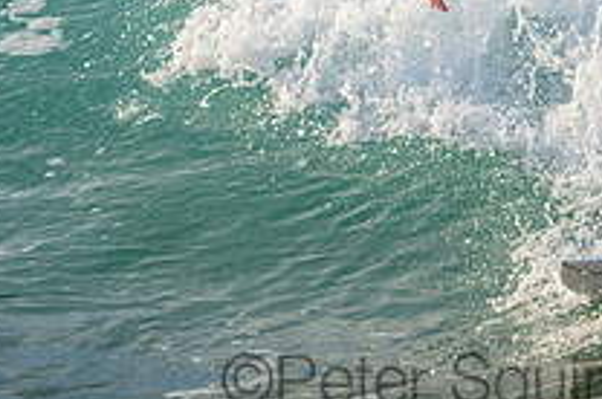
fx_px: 25195
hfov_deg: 1.4
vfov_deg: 0.9
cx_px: 446
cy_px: -100
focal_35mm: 1509
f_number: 11
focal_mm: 540
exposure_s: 1/2000
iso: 2800
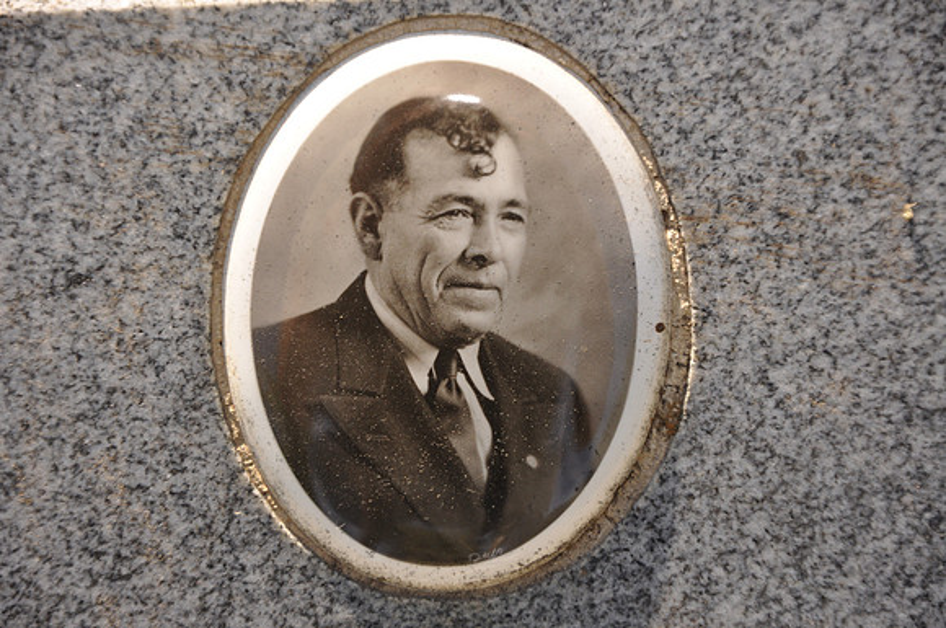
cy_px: 314
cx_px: 473
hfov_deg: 14.0
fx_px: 3857
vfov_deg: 9.3
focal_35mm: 147
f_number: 5.6
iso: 400
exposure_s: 1/200
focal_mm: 98
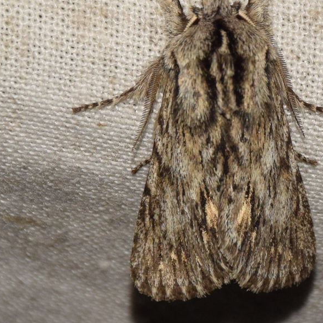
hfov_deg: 6.0
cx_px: 213
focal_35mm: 292
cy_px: 157
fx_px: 3083
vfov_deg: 6.0
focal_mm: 140
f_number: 10
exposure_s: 1/160
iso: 400
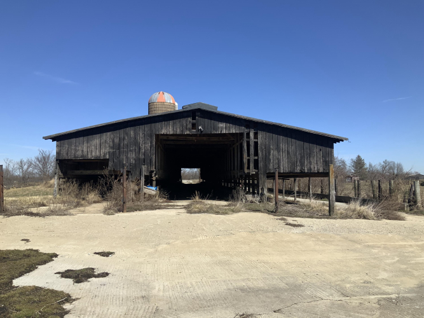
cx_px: 212
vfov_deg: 48.2
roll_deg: +0.2
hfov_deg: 61.7
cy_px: 159
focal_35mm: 29
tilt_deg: +2.5
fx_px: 355
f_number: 1.8
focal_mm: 3
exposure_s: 1/2667
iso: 20
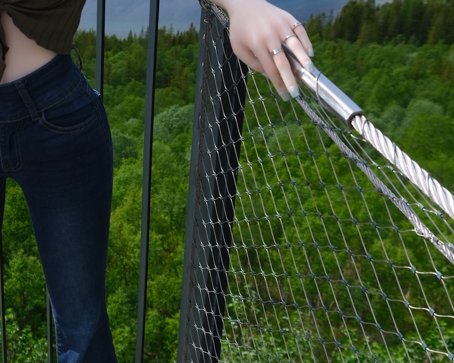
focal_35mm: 62
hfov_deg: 29.9
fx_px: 833
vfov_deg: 24.3
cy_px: 94
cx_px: 98
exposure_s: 1/140
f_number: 5
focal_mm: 18
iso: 200
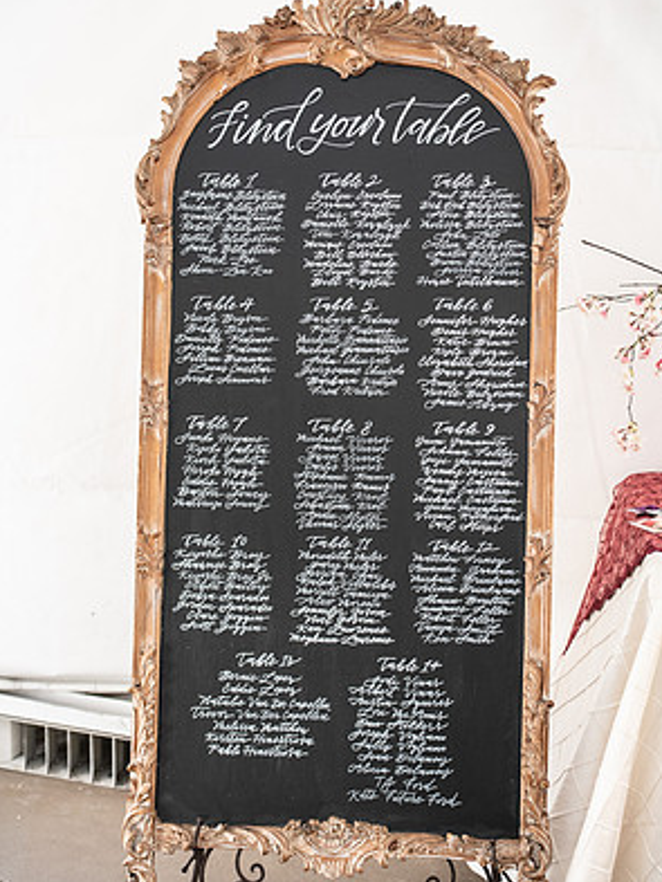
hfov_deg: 19.1
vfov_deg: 25.3
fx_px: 1962
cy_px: 404
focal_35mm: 77
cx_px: 332
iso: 1250
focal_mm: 70
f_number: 3.5
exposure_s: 1/320
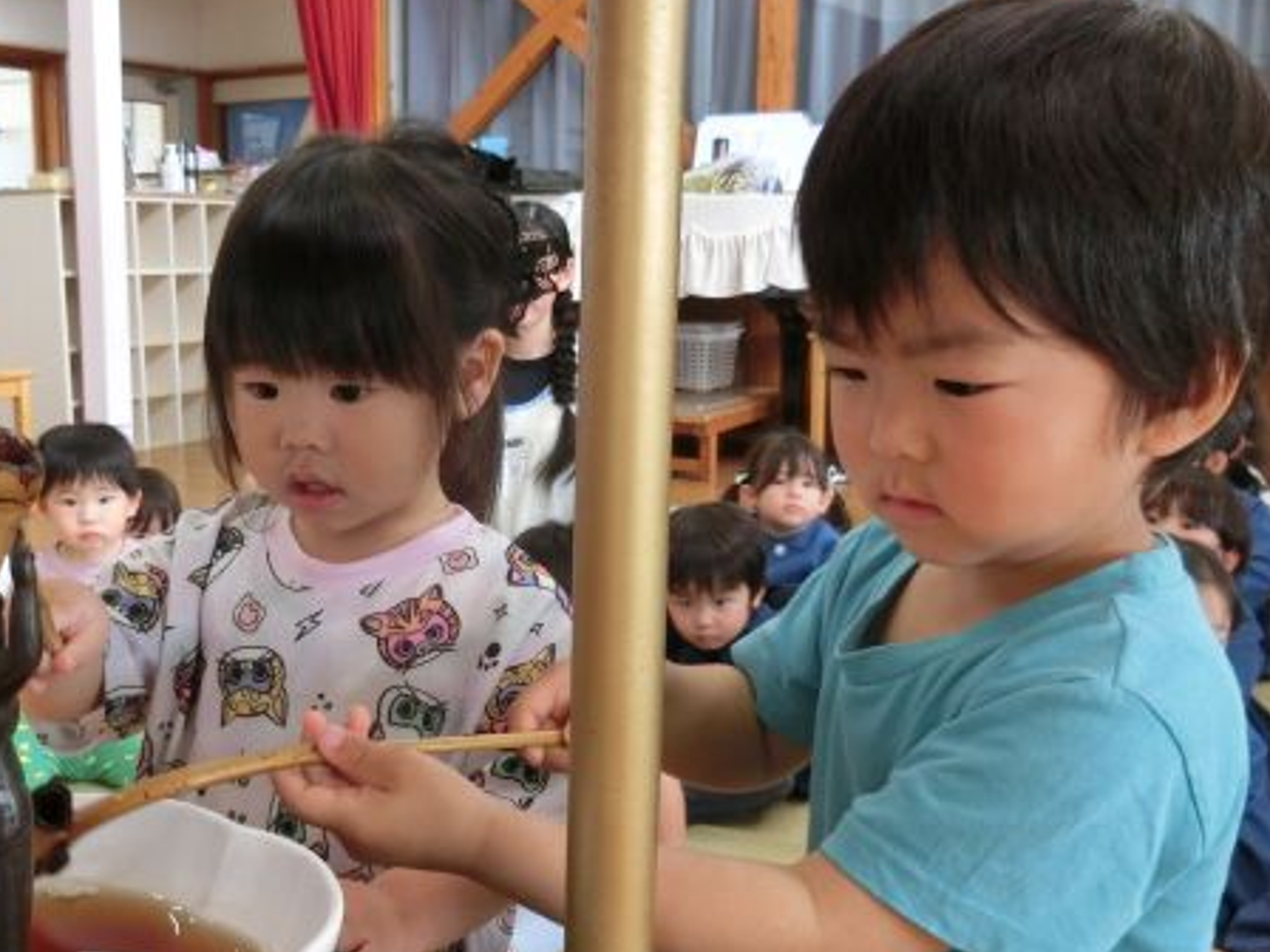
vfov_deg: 34.3
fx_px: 1541
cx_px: 475
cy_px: 562
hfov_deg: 44.4
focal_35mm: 42
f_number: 3.7
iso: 400
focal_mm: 5.2
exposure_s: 1/60
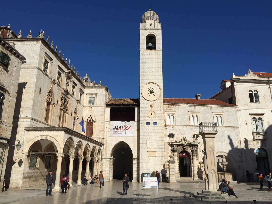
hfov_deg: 61.7
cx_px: 136
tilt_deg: +16.2
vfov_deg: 48.2
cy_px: 102
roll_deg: -0.8
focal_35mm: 29
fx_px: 228
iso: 32
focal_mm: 4.15
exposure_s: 1/4950
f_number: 2.2
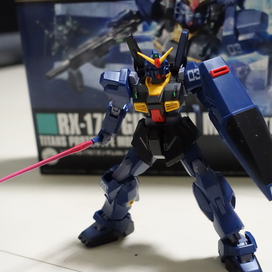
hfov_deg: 28.6
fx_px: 533
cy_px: 136
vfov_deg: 28.6
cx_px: 158
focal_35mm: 60
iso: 5000
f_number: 2.8
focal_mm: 17.06
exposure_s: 1/100
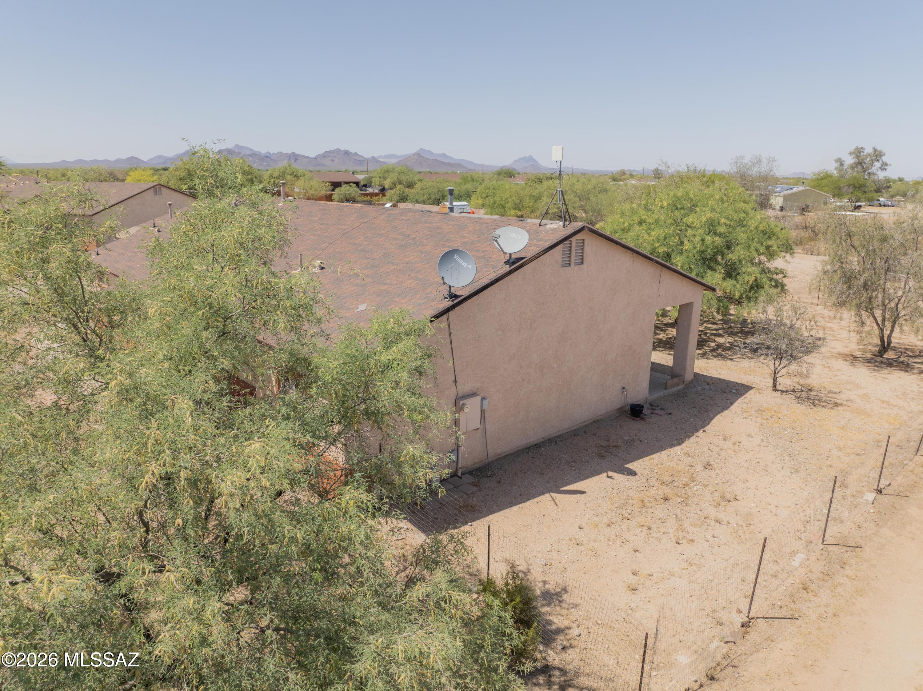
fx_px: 640
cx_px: 462
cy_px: 346
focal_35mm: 24
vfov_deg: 56.8
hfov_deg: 71.6
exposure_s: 1/30
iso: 100
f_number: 2.8
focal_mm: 12.29
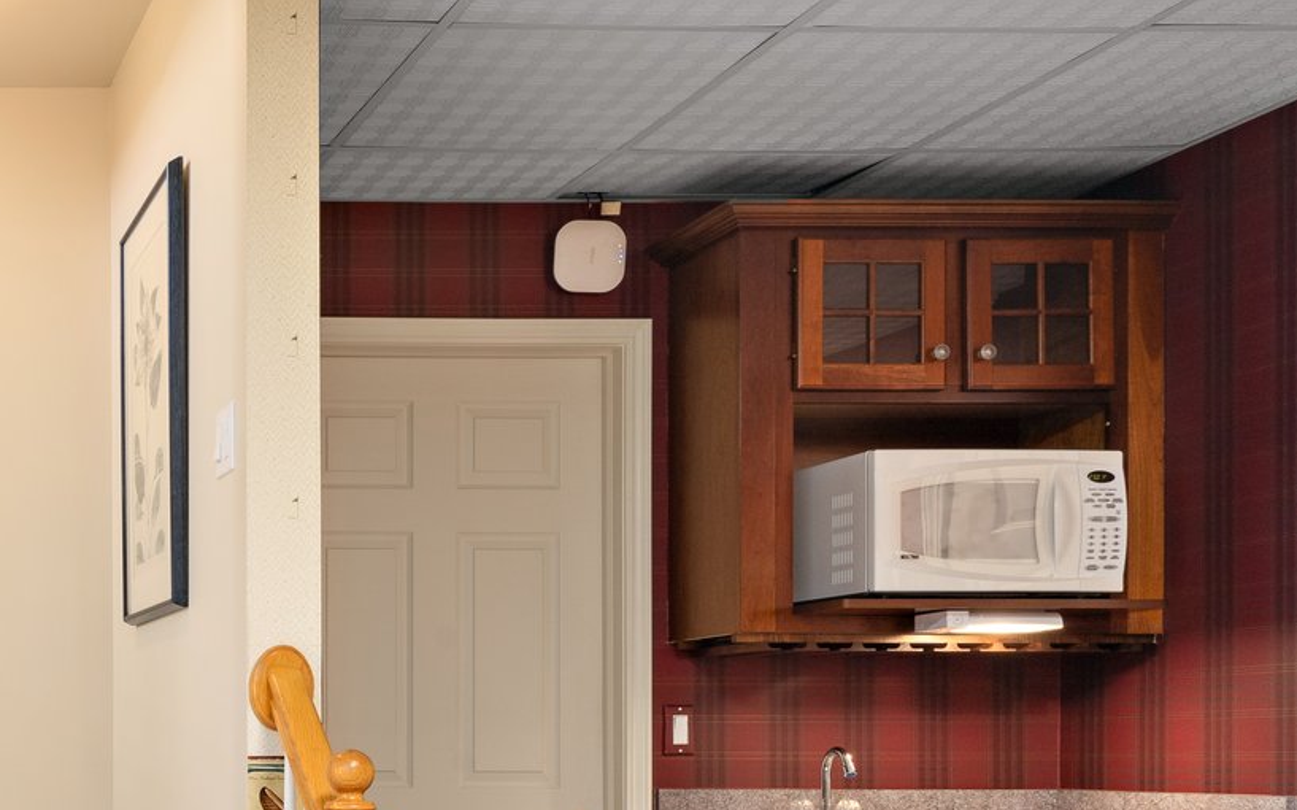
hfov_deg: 36.0
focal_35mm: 46
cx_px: -178
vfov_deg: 26.8
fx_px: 1625
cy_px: 765
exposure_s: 1
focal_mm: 18
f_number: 11
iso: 320
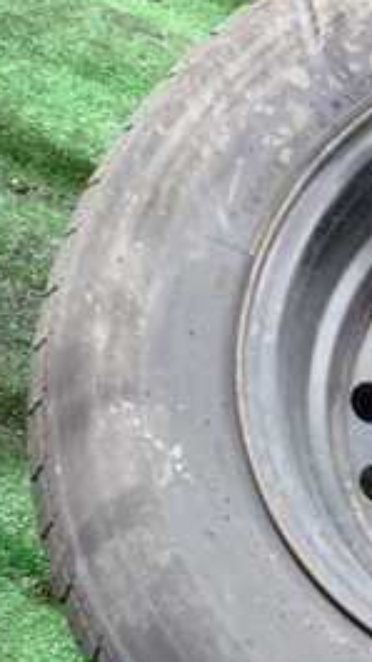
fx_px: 1298
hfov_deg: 14.9
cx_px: 599
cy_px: 417
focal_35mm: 74
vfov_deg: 28.5
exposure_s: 1/60
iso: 200
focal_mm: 5.4
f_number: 2.3
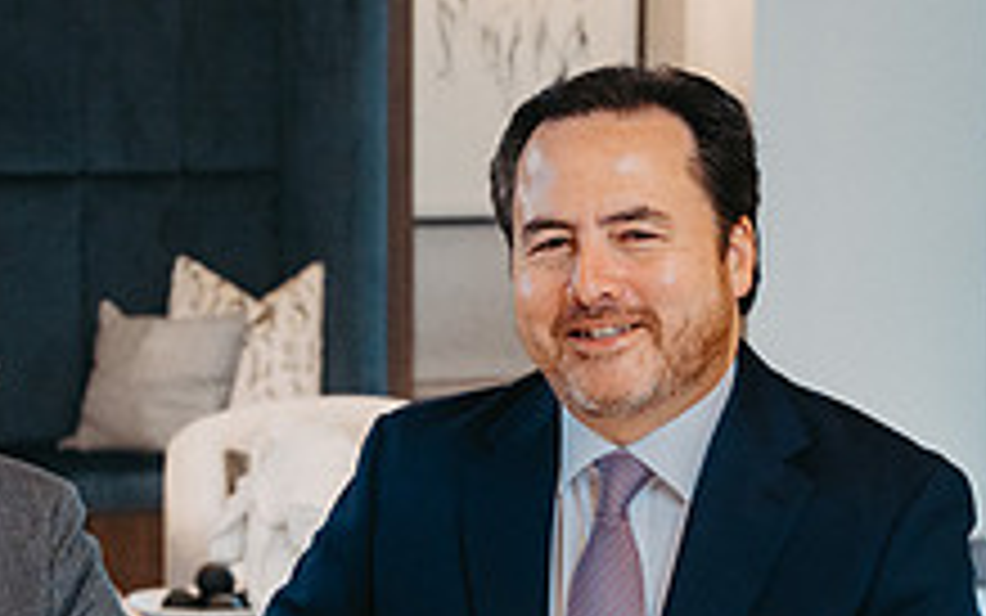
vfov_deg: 9.2
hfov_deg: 14.5
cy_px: 434
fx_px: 3844
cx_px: 180
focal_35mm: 143
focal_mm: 53
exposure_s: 1/100
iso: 1000
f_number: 5
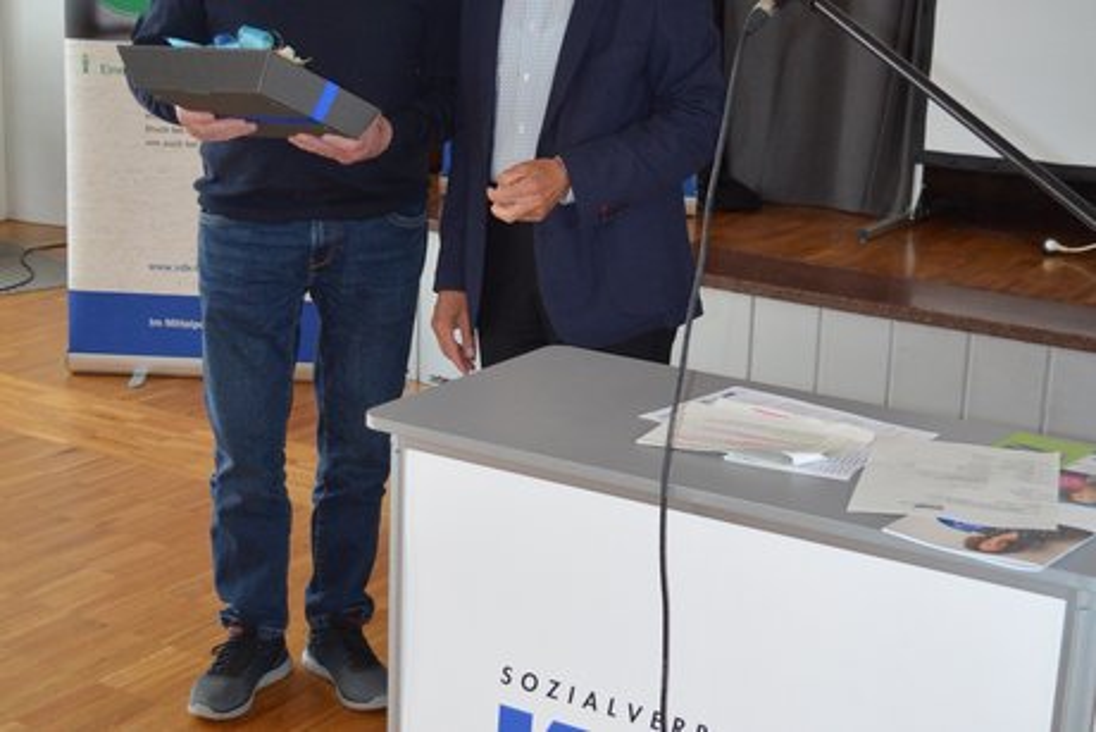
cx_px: 548
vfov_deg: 36.9
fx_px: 1096
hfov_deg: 53.1
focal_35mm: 36
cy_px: 366
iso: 1250
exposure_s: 1/60
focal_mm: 24
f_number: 4
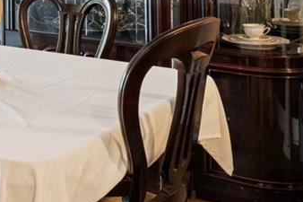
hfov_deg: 25.6
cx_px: -56
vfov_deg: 17.7
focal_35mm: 71
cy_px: -78
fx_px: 597
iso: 200
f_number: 8
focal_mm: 10
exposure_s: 1.6
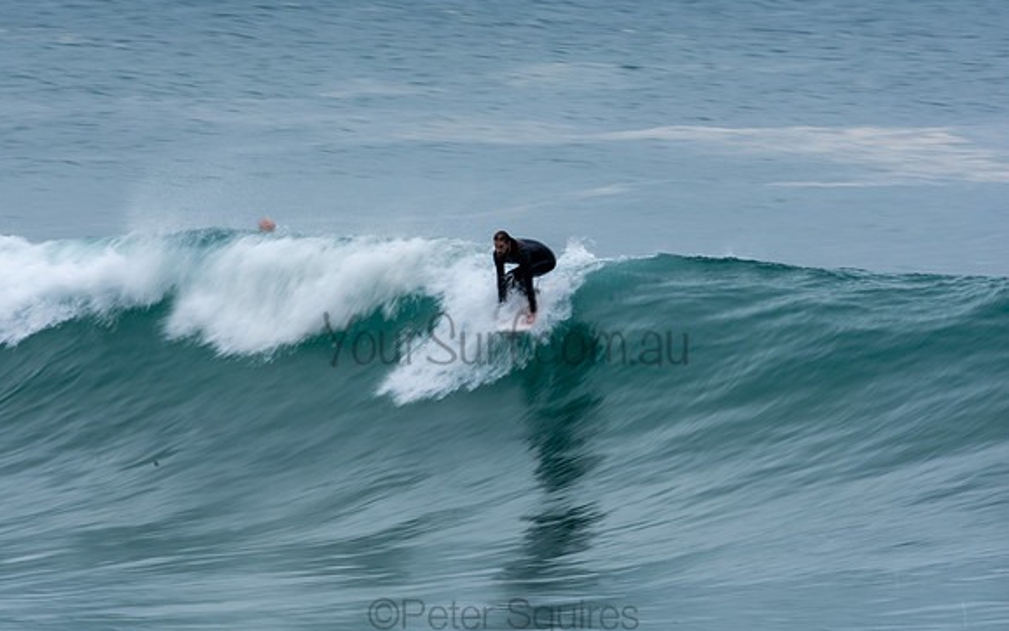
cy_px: 324
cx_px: 504
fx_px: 21125
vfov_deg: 1.7
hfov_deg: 2.7
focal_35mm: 768
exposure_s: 1/25
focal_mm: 500
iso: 100
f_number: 22
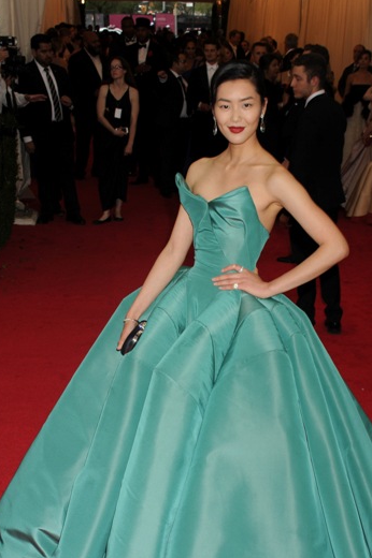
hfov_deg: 20.9
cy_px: 345
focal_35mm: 65
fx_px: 1009
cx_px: 219
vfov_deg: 30.9
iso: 800
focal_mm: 45
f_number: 6.3
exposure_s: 1/250
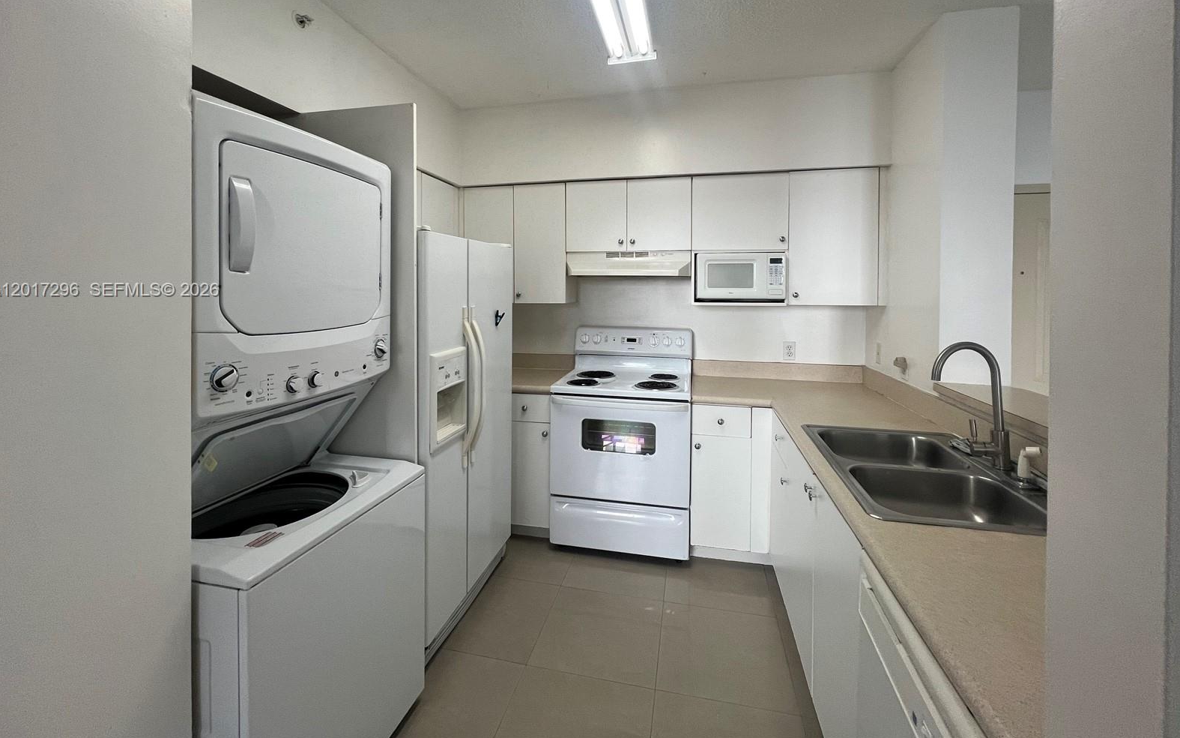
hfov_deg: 105.3
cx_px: 585
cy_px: 291
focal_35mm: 14
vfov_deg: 77.6
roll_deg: +0.2
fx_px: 450
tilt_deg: -0.9
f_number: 1.8
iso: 100
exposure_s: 1/120
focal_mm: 1.57
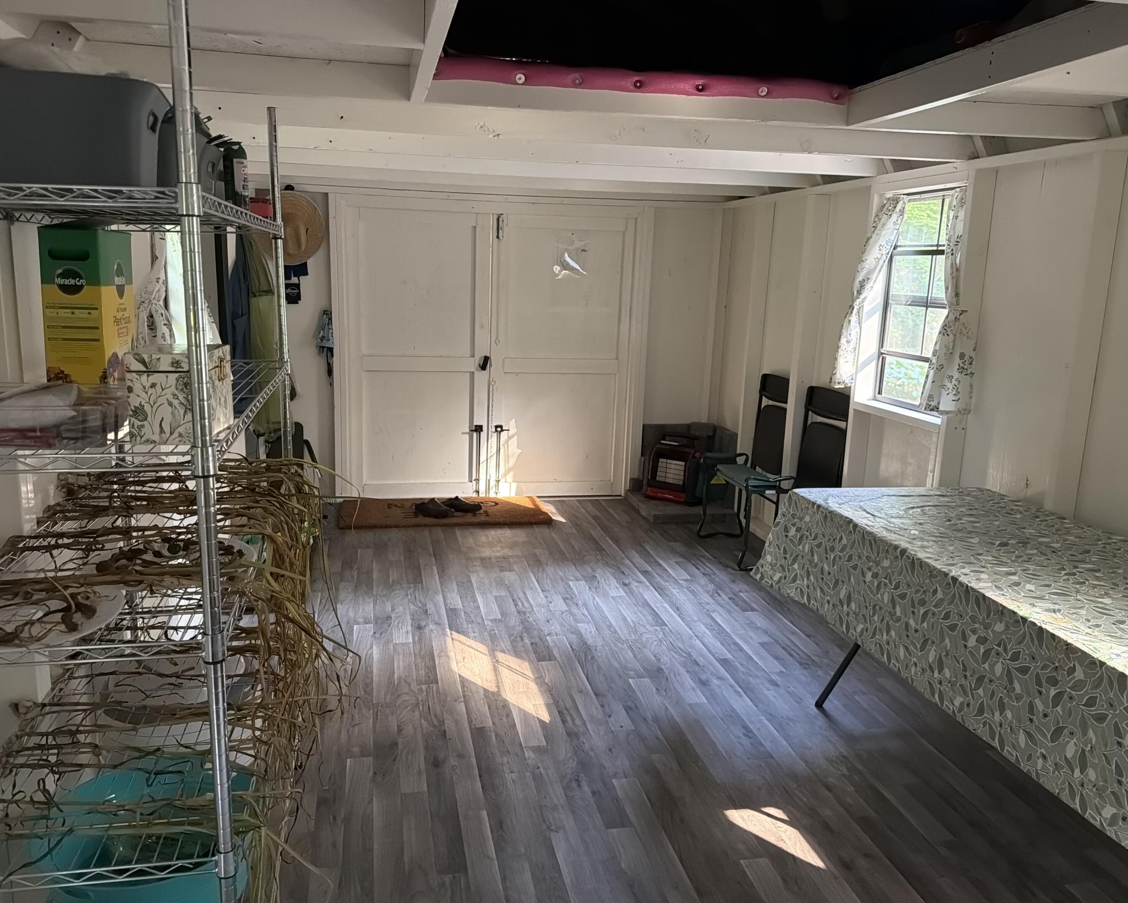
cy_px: 444
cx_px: 527
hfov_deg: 66.0
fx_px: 868
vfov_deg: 54.9
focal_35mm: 26
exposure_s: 1/60
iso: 800
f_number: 1.78
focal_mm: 6.76
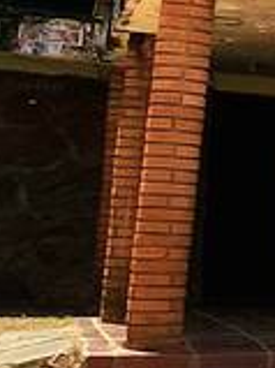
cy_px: 174
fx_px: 1252
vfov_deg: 16.7
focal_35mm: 118
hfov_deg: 6.4
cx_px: 1368
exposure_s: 1/2500
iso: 50
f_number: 2.2
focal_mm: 2.2
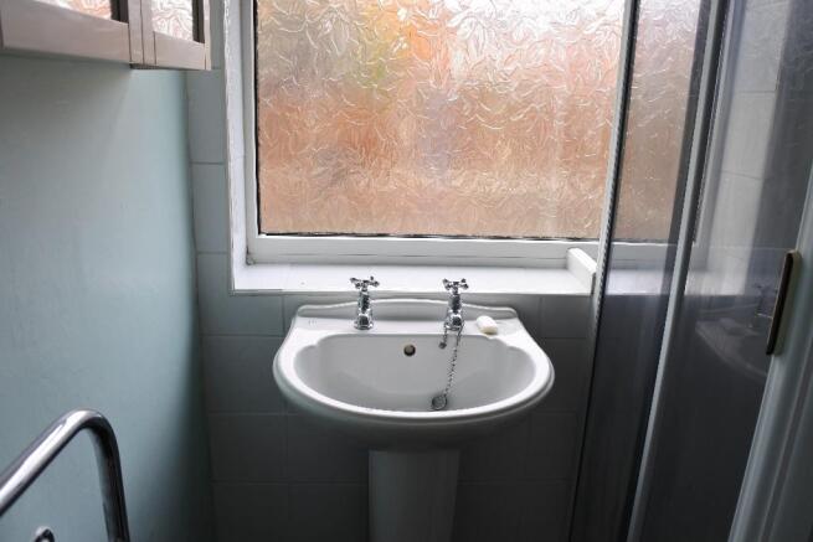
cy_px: 271
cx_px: 406
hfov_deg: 67.4
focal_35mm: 27
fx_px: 610
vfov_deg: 48.0
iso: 180
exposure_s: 1/60
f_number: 3.5
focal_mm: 10
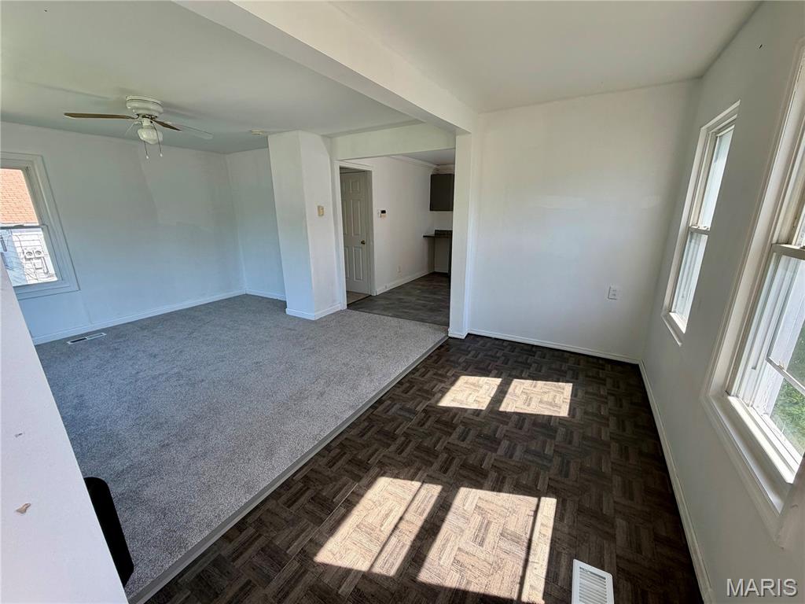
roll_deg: +0.5
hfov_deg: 102.1
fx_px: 326
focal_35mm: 14
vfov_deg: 85.7
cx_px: 402
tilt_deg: -15.6
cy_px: 302
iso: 50
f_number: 2.2
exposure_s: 1/121
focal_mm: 2.22
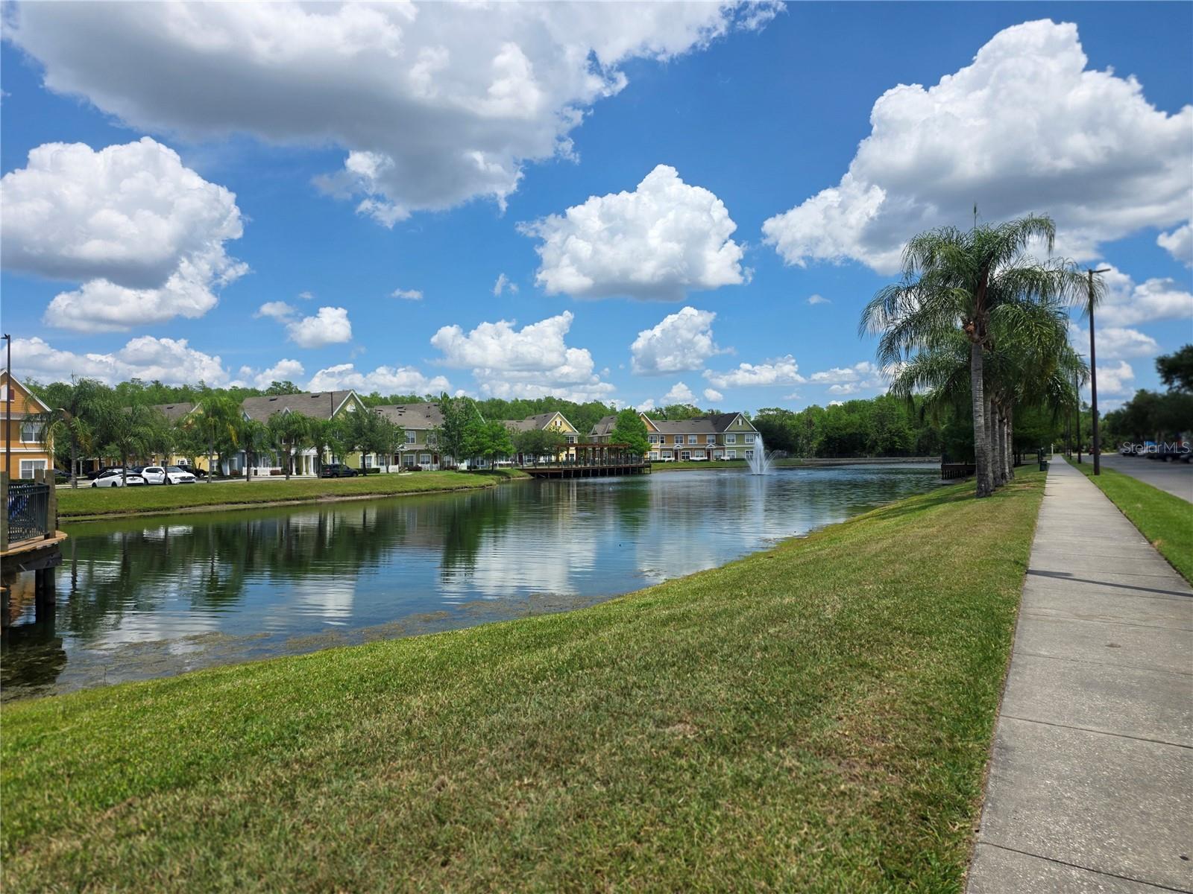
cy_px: 447
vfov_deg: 58.9
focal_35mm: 23
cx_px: 596
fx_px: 793
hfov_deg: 73.9
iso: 80
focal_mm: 6.25
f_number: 1.7
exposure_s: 1/7626
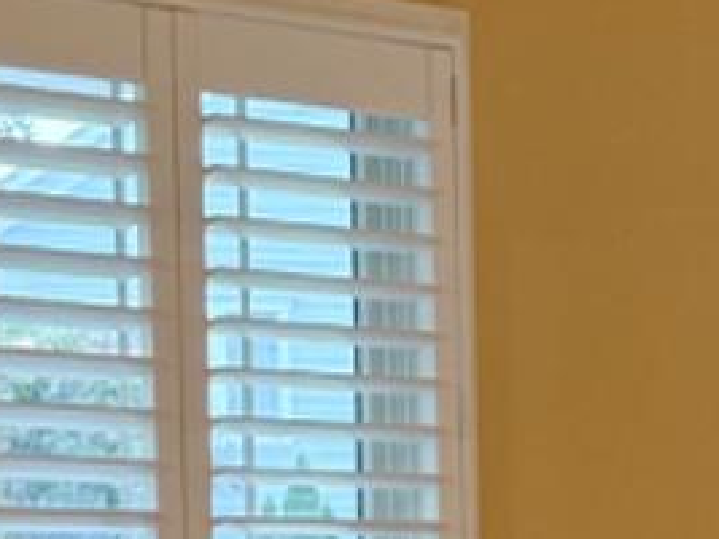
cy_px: 811
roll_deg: +0.2
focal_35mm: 184
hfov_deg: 10.3
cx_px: 1150
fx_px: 3820
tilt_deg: -2.1
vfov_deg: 7.9
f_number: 1.78
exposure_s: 1/155
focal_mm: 6.76
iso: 125
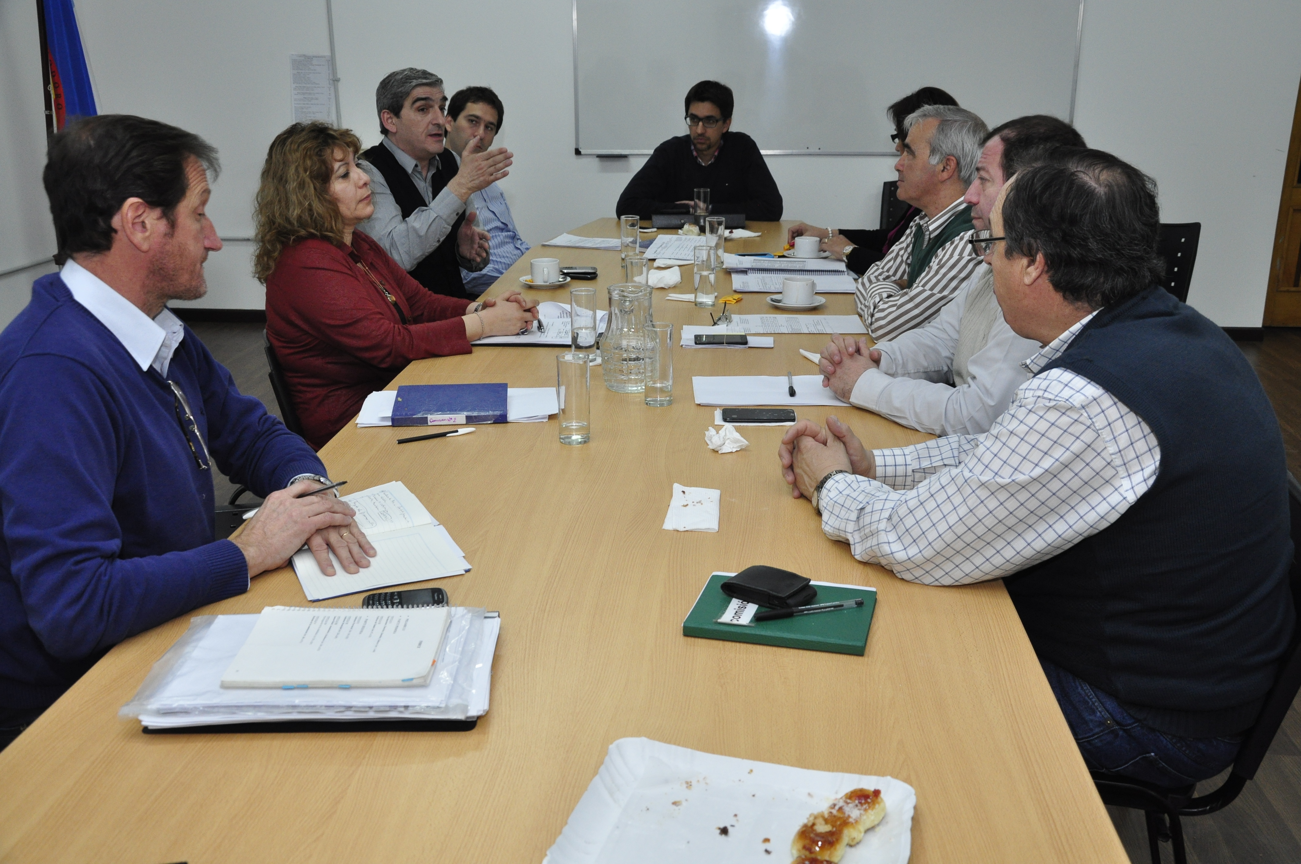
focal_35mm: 36
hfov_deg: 53.2
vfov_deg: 36.8
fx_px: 1299
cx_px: 650
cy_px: 432
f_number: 5.6
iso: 800
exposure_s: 1/60
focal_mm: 24
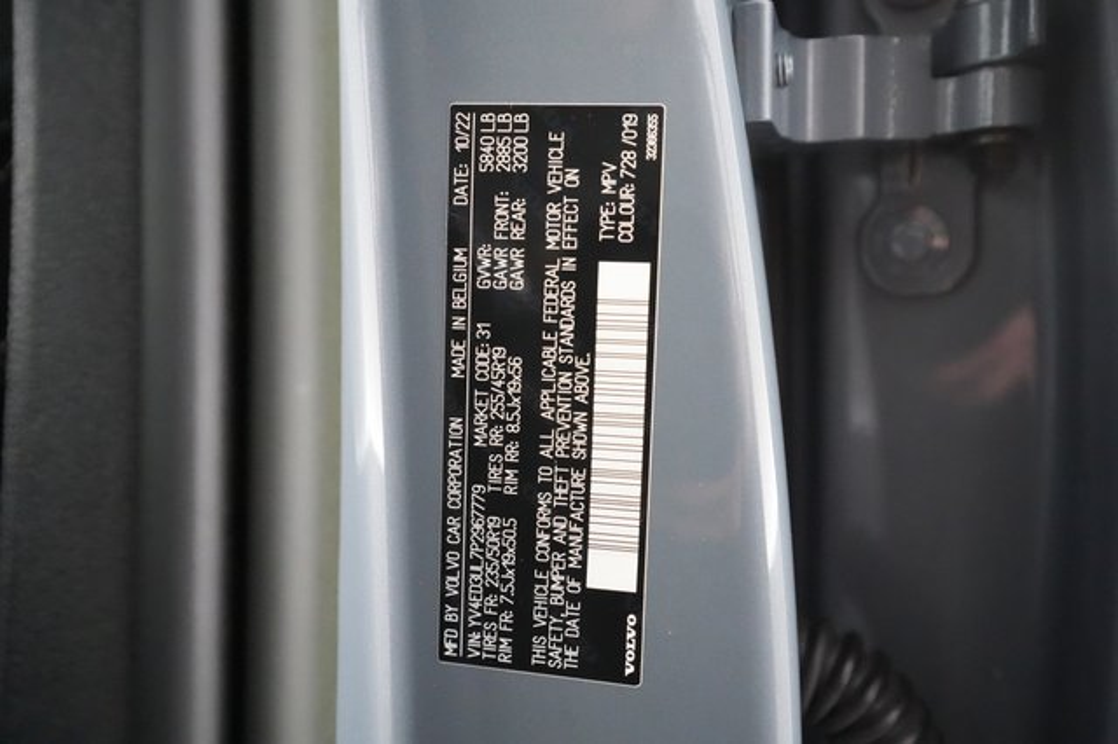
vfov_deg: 51.2
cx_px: 559
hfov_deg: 71.5
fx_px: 776
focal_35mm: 25
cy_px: 372
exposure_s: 1/100
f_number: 4.5
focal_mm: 25
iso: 16000
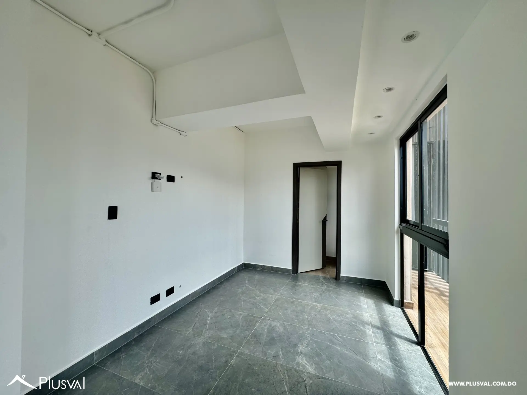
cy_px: 198
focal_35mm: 14
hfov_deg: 102.1
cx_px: 264
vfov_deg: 85.7
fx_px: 213
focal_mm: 2.22
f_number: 2.2
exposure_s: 1/433
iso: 40
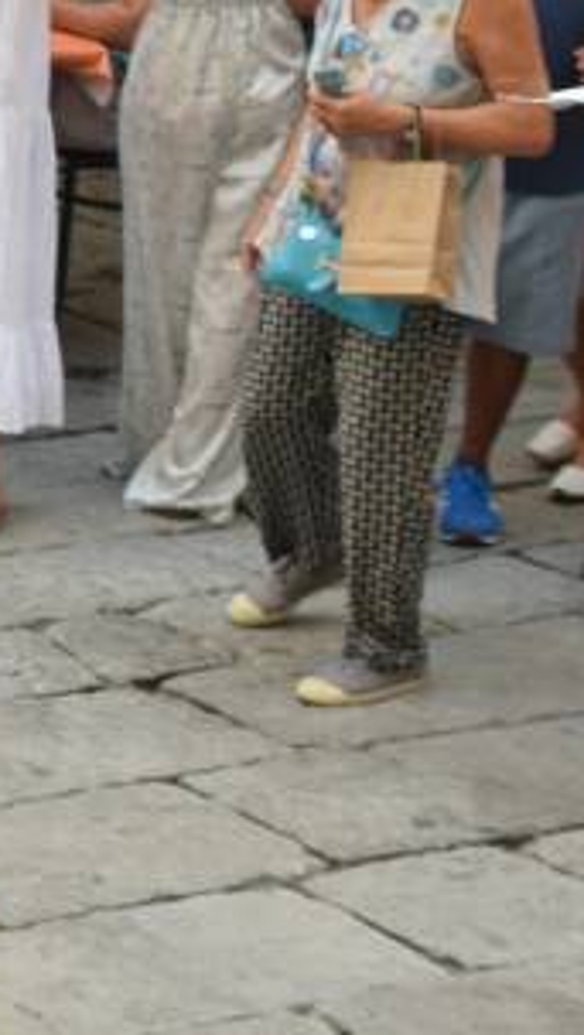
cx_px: -915
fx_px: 3790
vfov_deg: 15.5
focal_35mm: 138
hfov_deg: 8.0
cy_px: 290
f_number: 5.6
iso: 400
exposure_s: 1/125
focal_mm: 26
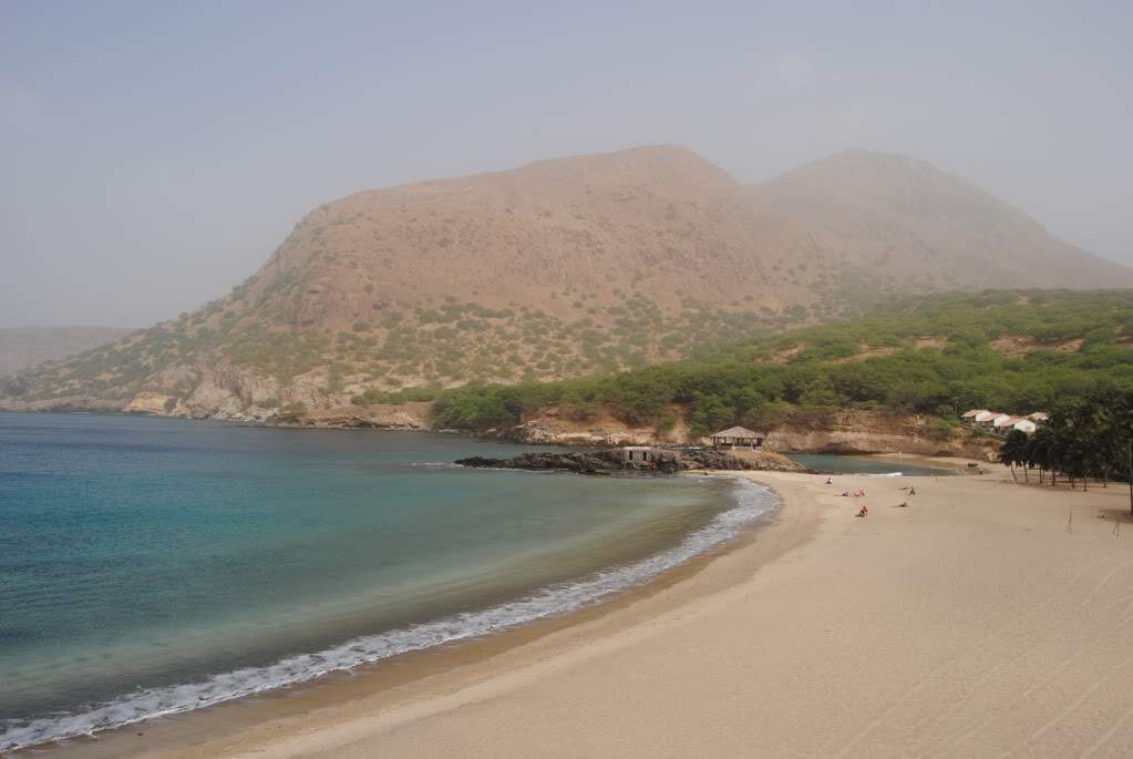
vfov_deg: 48.1
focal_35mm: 27
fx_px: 851
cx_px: 566
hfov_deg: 67.3
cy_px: 380
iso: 100
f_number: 8
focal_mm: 18
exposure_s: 1/250
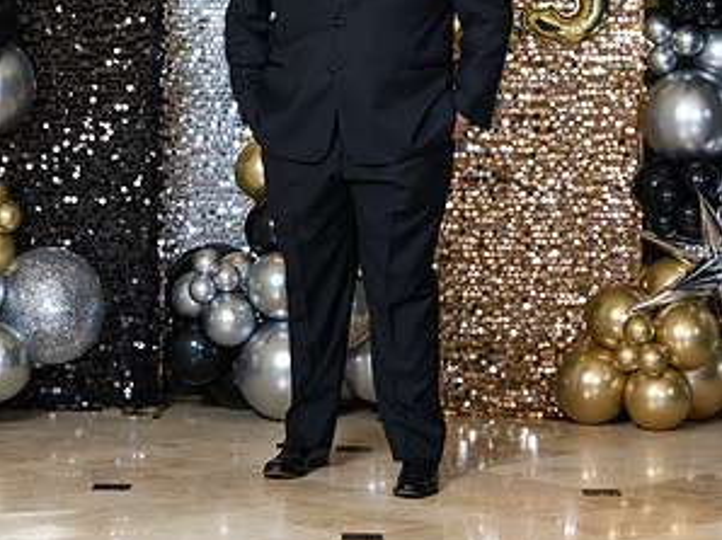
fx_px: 2939
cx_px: 361
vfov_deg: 10.5
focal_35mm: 141
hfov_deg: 14.0
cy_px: 73
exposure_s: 1/100
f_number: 8
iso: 320
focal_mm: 97
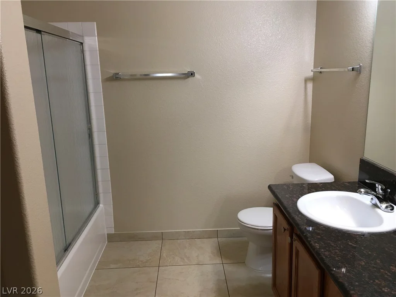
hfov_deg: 61.7
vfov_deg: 48.2
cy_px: 148
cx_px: 198
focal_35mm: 29
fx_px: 332
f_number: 2.2
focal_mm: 4.15
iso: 80
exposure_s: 1/30
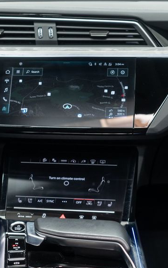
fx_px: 527
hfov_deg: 18.1
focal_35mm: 72
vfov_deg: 28.5
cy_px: 157
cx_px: 66
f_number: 3.2
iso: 800
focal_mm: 28
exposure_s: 1/40
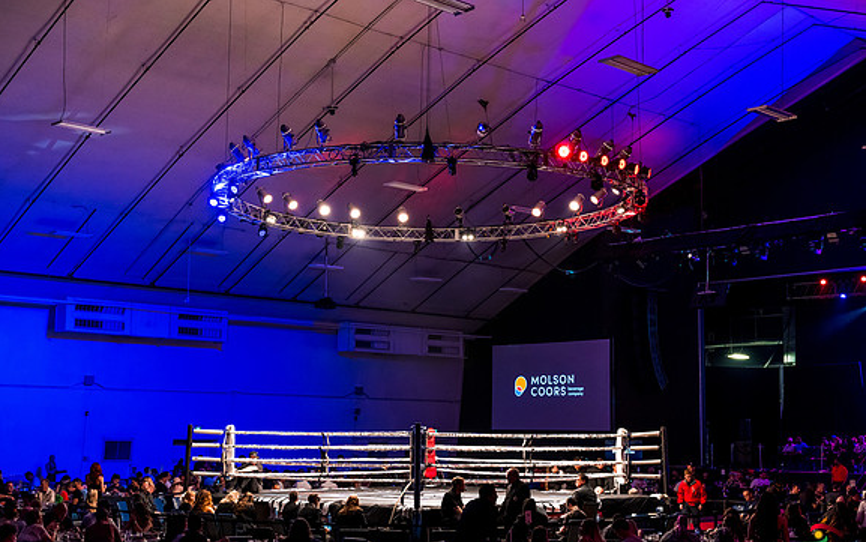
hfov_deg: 38.9
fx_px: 1228
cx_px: 432
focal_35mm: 52
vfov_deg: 24.9
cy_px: 289
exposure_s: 1/160
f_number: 3.5
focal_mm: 48
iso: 4000
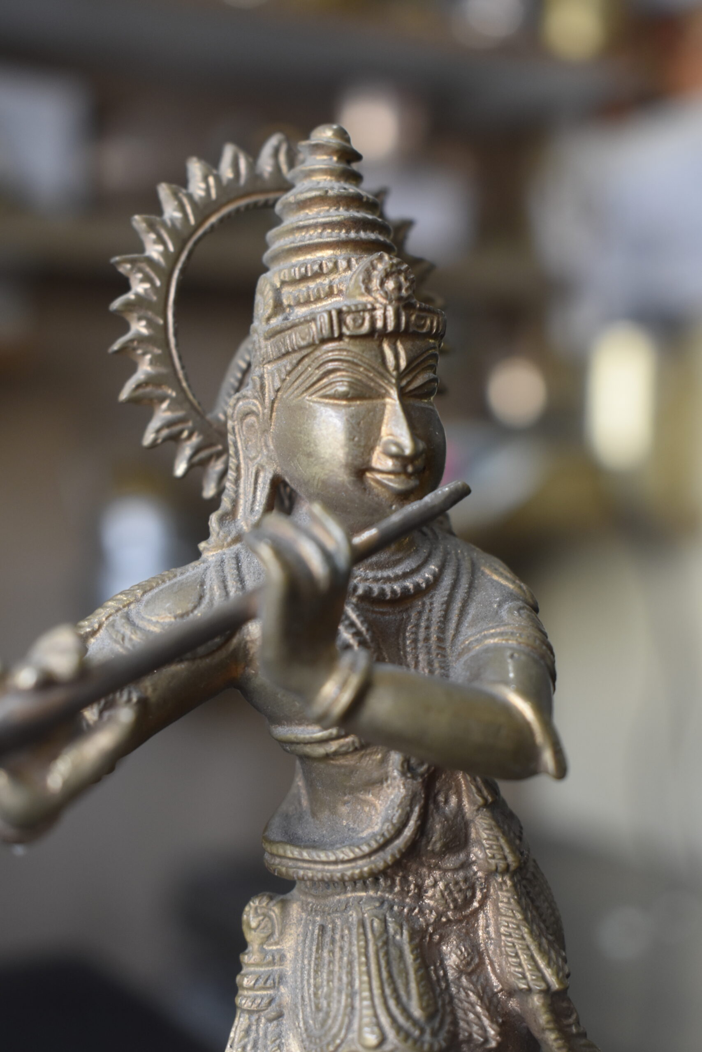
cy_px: 526
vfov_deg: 38.9
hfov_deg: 26.5
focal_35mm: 51
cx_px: 351
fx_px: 1491
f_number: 5
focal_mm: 34
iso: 800
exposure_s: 1/60
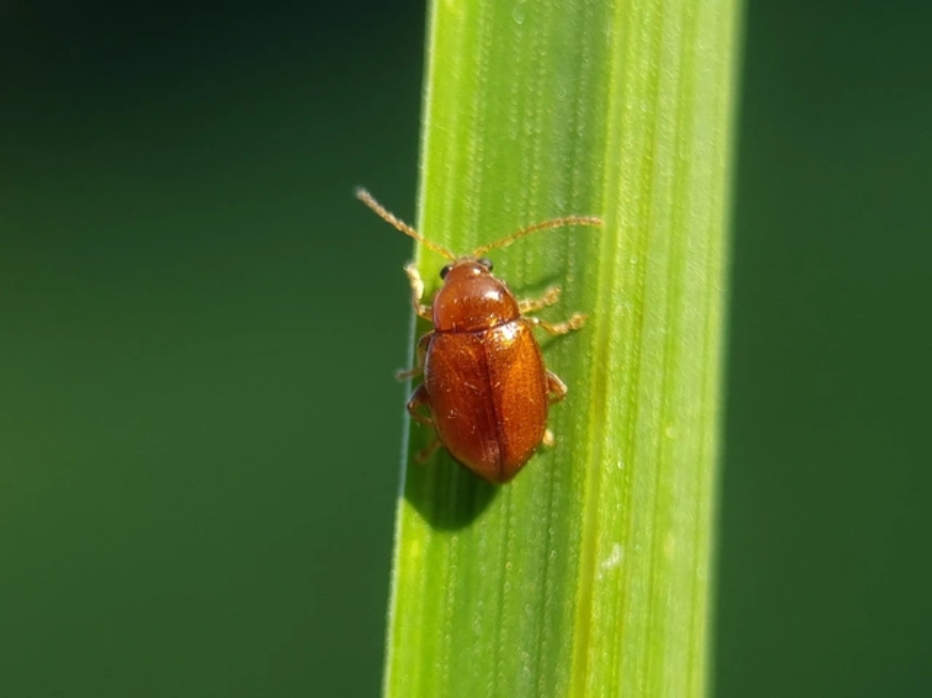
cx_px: 466
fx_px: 699
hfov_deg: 67.3
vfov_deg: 53.0
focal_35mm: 26
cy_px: 349
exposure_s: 1/556
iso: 50
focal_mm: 5.4
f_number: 1.8
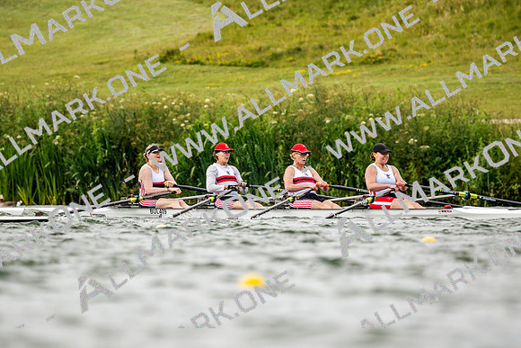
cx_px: 260
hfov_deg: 2.3
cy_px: 174
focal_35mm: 900
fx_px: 13027
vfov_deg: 1.5
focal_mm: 600
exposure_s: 1/2000
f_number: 6.3
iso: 500
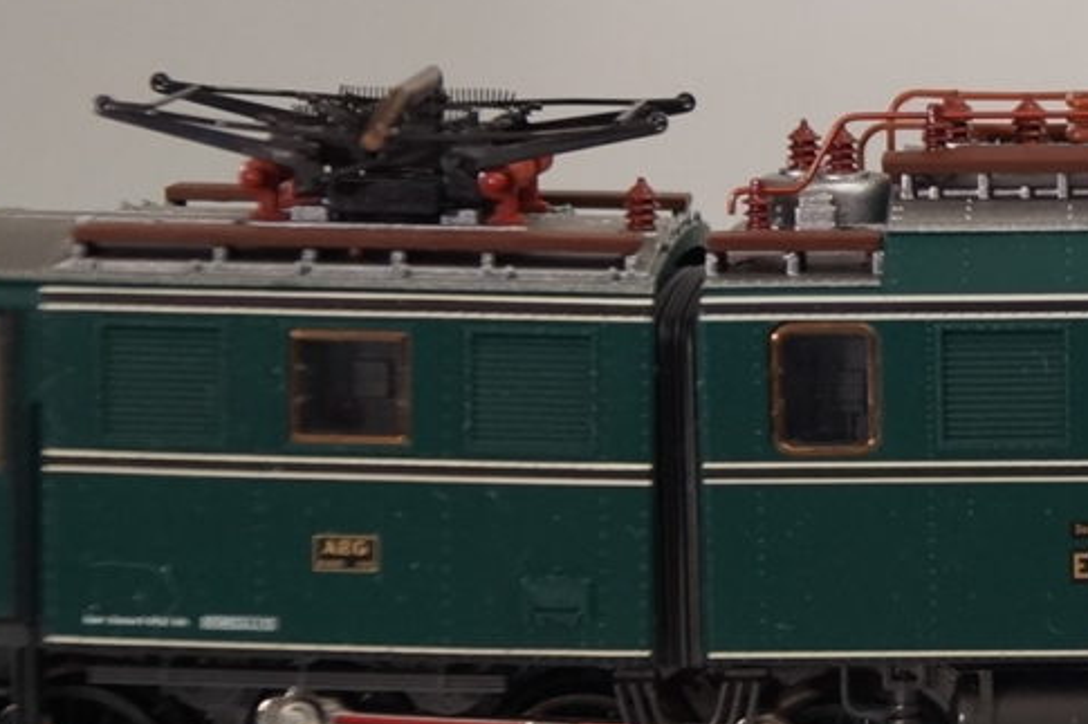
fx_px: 4592
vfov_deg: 9.0
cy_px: 315
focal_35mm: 152
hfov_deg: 13.2
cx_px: 1227
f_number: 4
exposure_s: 1/160
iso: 400
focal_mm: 24
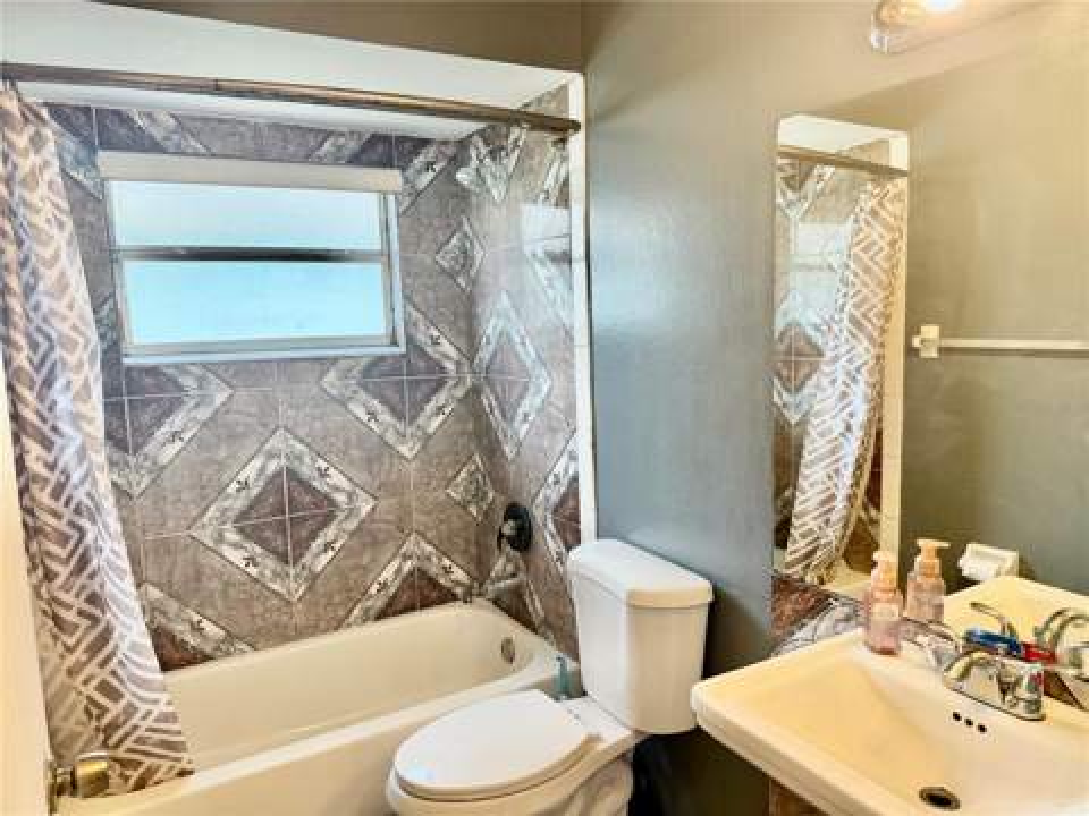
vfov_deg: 56.8
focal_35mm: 24
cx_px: 544
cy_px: 408
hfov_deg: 71.6
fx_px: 755
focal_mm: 6.76
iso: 250
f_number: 1.78
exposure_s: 1/120
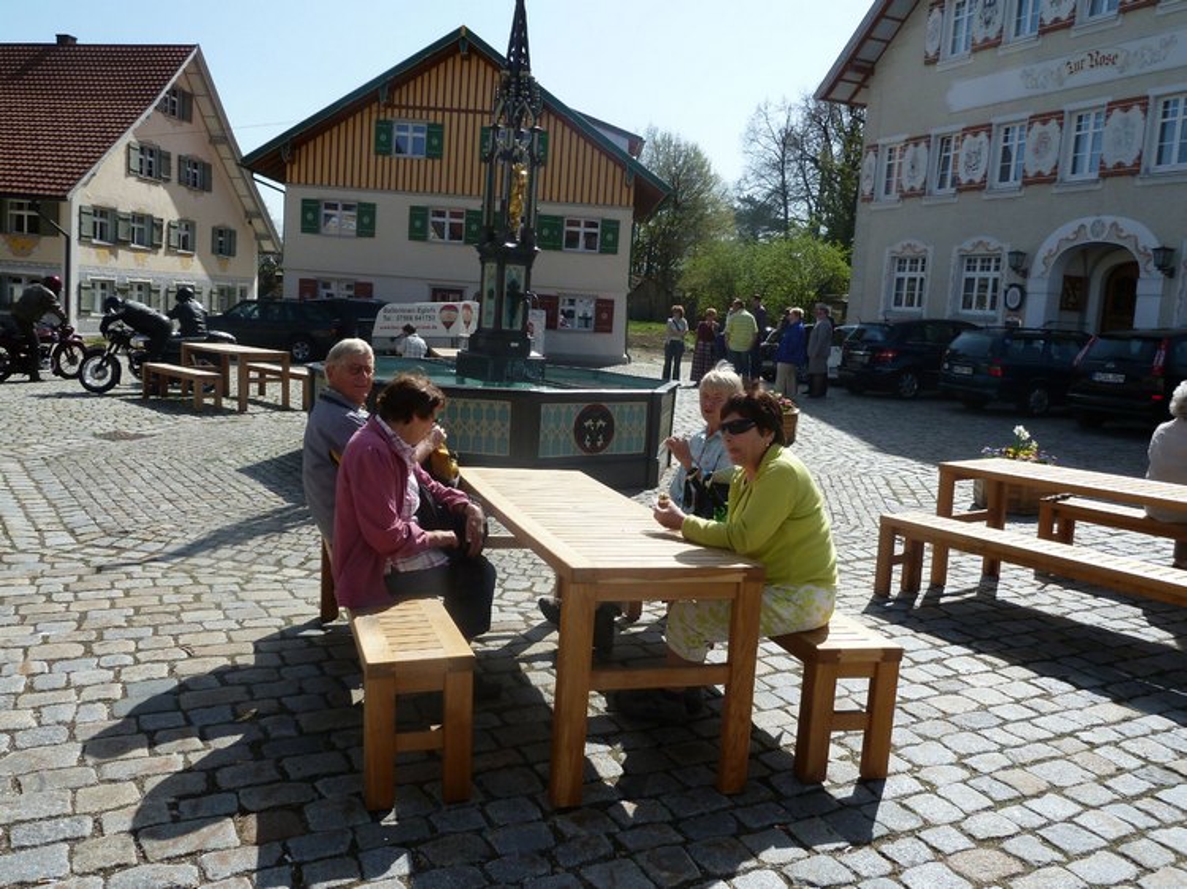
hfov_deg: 61.7
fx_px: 994
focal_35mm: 29
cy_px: 444
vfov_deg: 48.2
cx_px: 594
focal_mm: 4.7
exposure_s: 1/500
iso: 80
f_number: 4.5
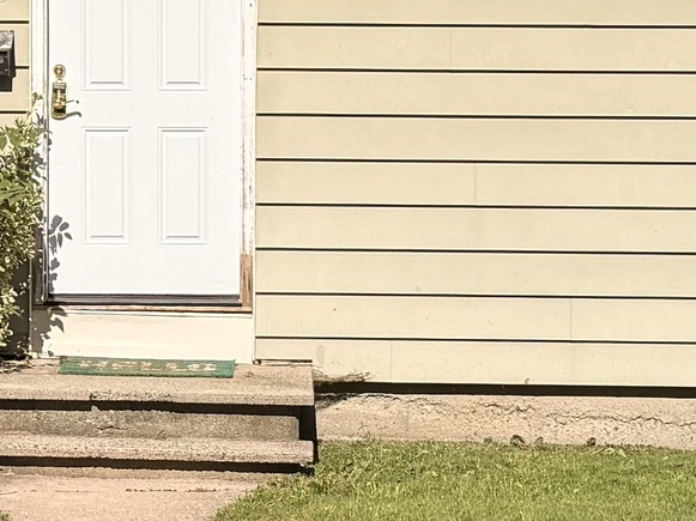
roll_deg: +0.0
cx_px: 180
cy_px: 255
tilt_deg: -6.2
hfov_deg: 15.5
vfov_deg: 11.7
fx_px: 2552
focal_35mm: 127
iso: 80
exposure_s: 1/6711
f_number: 1.78
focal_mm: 6.76
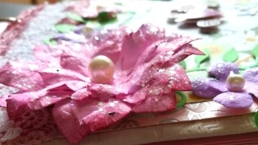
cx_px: 162
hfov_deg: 51.1
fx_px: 267
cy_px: 123
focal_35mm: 39
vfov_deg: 29.5
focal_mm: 3.83
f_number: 2.2
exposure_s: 1/100
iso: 80
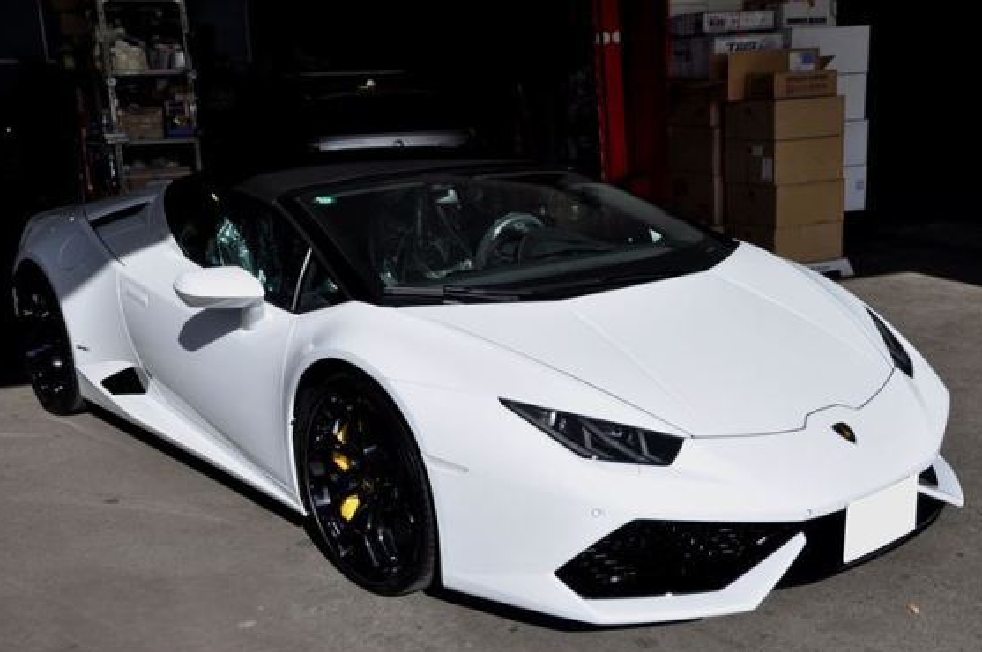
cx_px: 492
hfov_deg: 47.5
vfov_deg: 32.5
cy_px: 341
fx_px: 1117
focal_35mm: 41
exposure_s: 1/4000
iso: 640
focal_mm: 26
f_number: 5.6
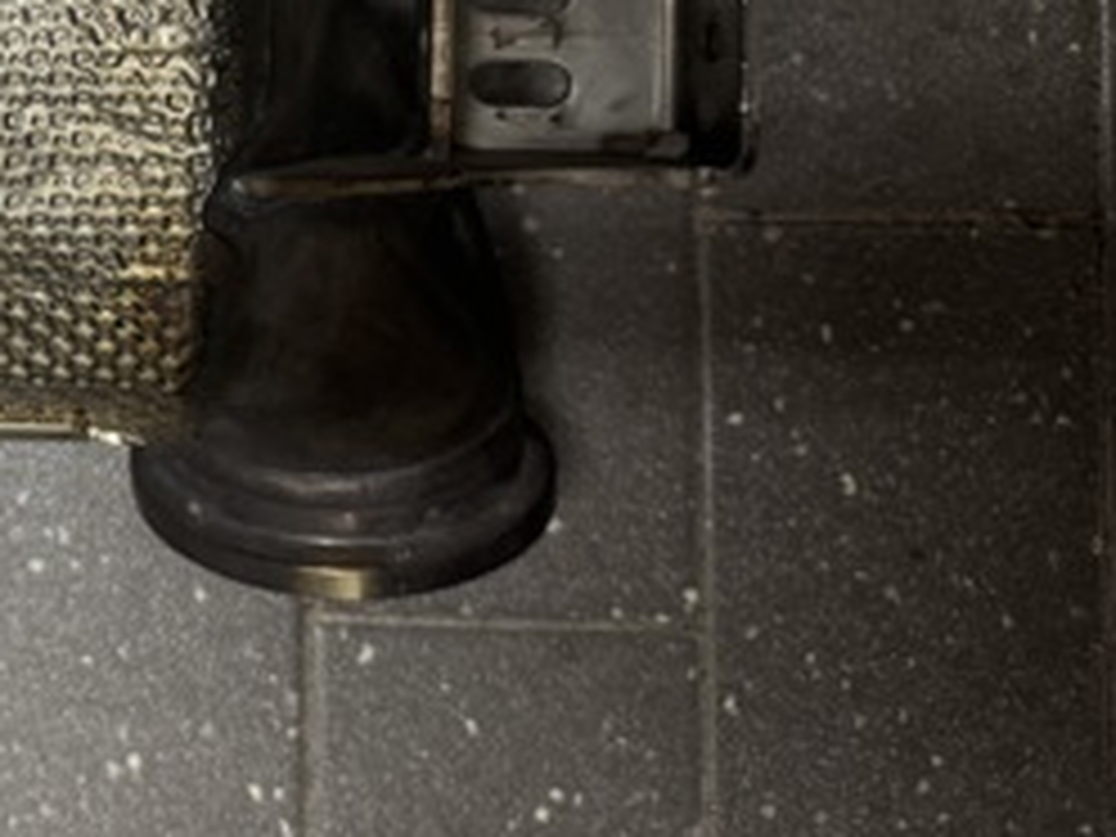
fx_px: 1999
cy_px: -9
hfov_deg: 27.1
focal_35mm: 62
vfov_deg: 22.7
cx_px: -261
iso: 200
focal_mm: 6.76
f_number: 1.78
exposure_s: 1/50
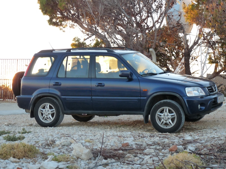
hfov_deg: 20.7
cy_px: 84
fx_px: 620
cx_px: 113
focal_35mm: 95
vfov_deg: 15.6
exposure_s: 1/100
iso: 160
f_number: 3.4
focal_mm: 11.9
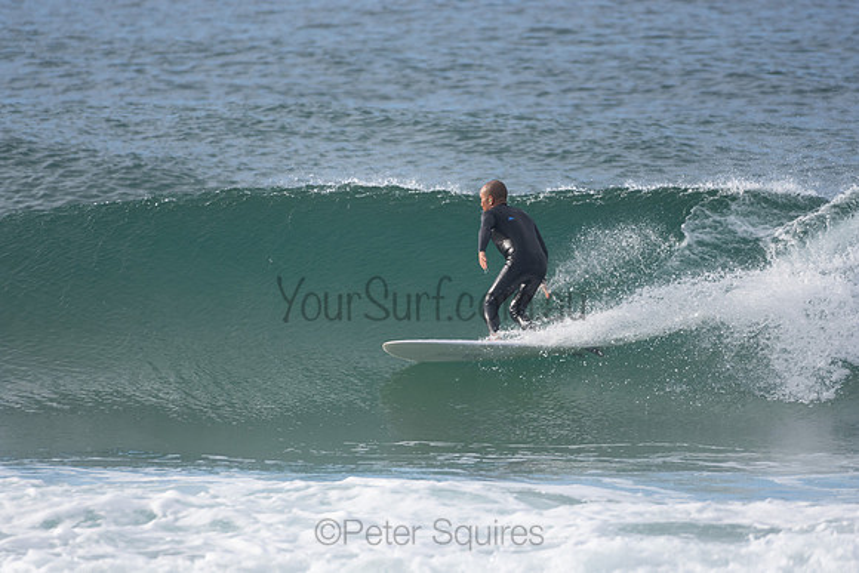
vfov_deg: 1.8
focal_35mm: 750
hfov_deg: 2.7
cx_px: 430
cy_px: 286
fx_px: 17899
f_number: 5.6
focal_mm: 500
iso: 400
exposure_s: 1/1250
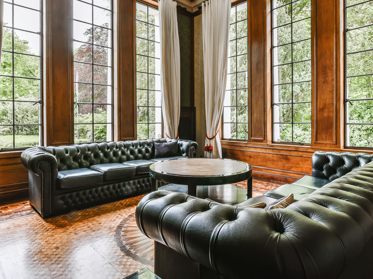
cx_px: 186
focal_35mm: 22
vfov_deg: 61.5
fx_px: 233
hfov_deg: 77.3
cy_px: 117
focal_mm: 11
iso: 100
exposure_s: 1/6
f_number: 11
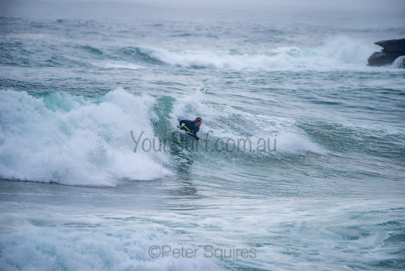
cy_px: 136
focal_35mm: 500
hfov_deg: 4.1
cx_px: 202
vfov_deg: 2.8
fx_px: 5626
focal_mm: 500
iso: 280
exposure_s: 1/1000
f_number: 5.6
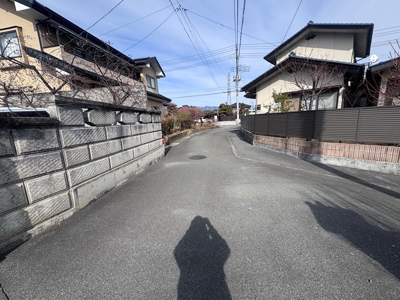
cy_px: 150
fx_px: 162
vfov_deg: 85.7
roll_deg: +2.7
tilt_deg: -10.9
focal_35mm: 14
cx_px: 200
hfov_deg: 102.1
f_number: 2.2
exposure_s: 1/1709
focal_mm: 2.22
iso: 50
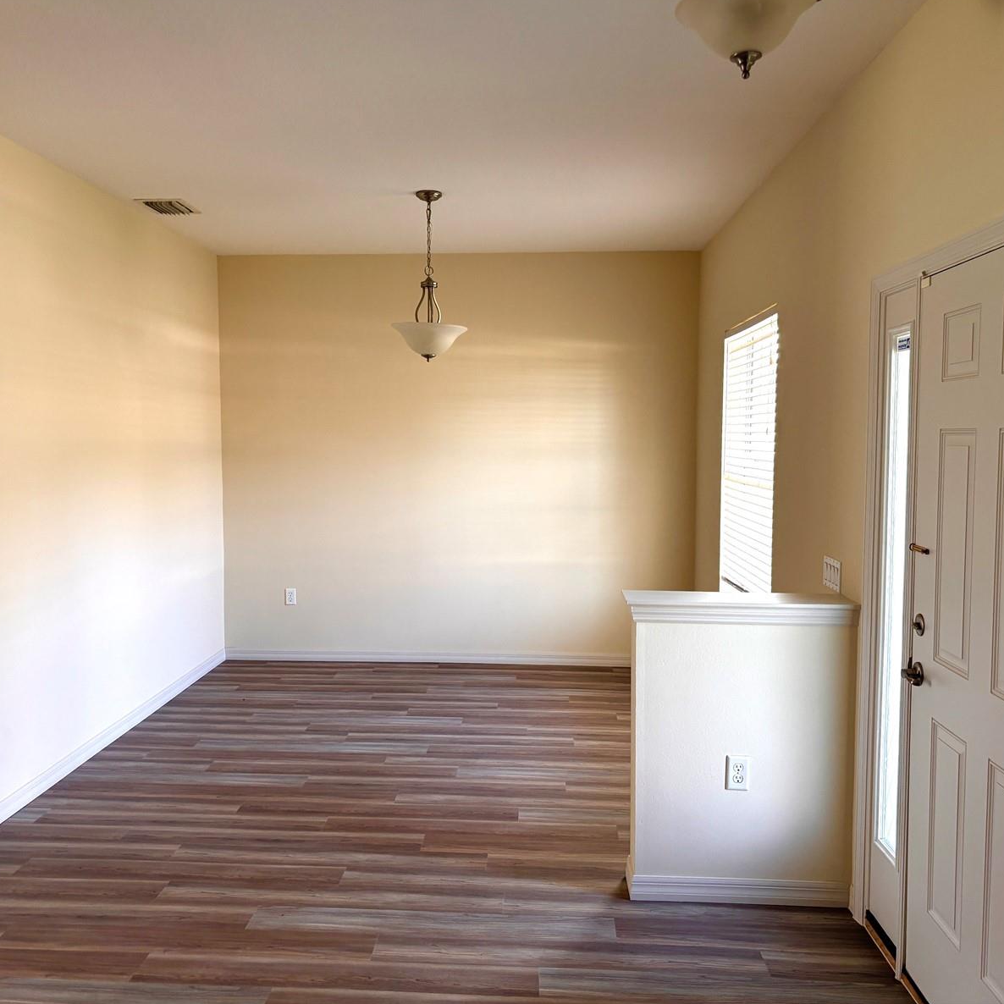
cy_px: 498
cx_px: 474
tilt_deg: -3.5
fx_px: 1017
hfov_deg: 52.5
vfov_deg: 52.5
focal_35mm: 31
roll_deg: +0.0
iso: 125
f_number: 1.6
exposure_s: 1/71
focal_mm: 5.96
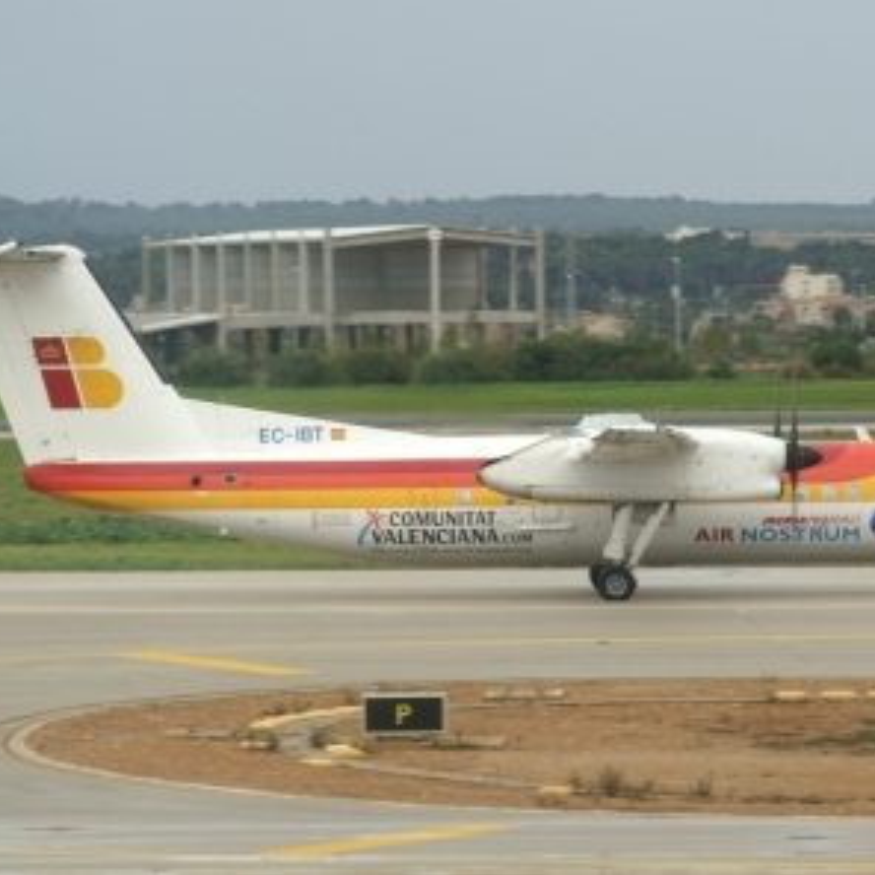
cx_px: 568
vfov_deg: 7.0
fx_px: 7178
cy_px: 436
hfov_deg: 7.0
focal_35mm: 251
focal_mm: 130
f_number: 5.6
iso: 100
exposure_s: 1/40
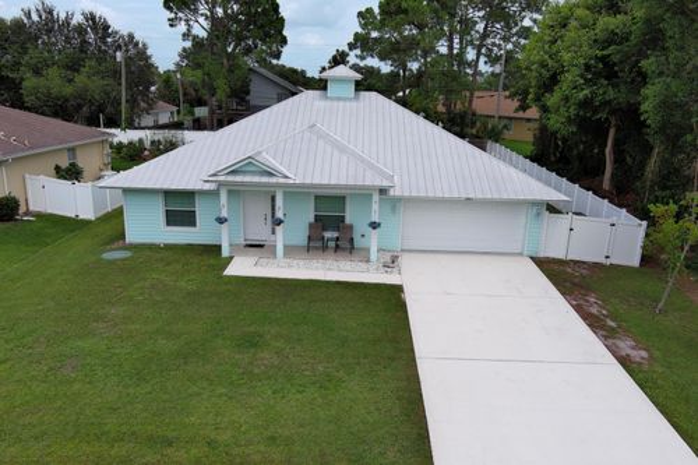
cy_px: 232
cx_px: 349
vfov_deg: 44.9
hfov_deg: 63.7
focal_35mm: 29
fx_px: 562
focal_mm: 10.57
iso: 100
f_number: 2.8
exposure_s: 1/448
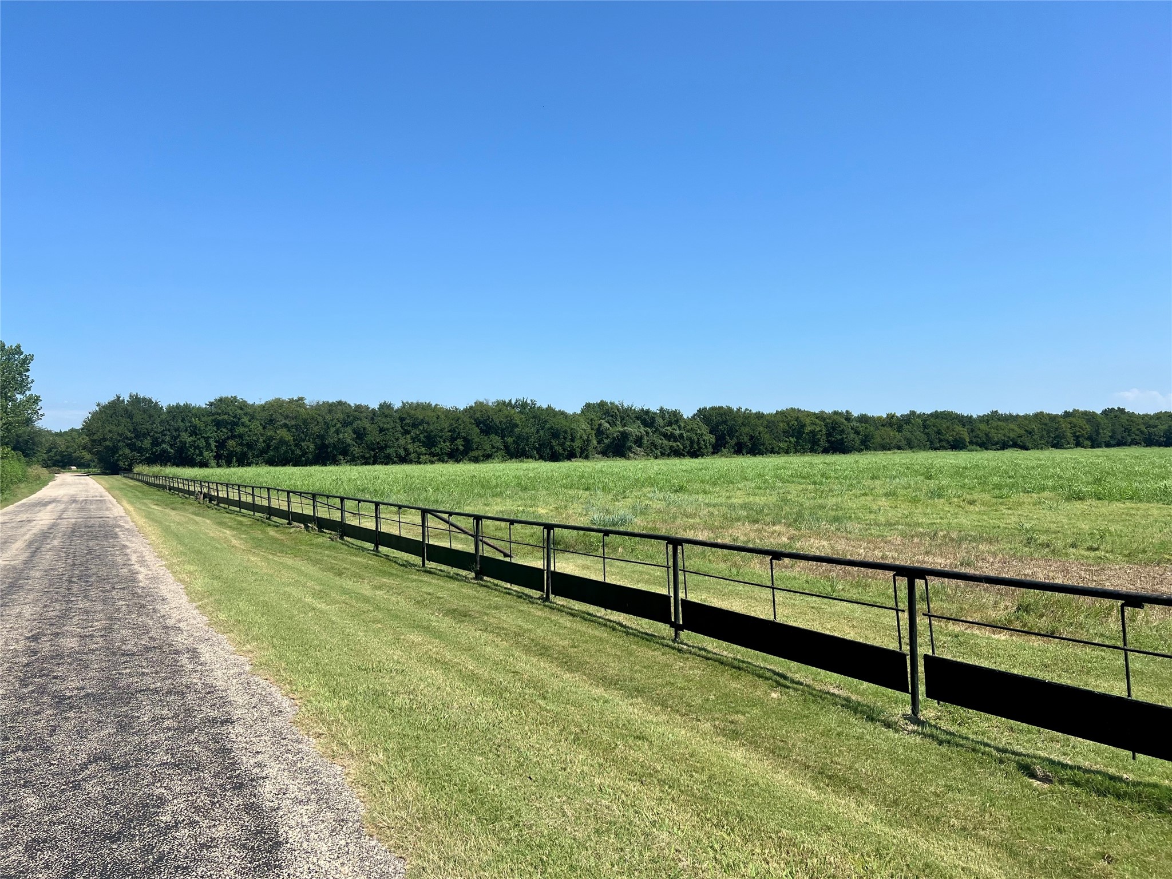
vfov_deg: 53.1
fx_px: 880
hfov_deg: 67.3
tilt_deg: +1.2
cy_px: 440
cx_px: 586
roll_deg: +0.5
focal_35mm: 26
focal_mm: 5.7
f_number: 1.5
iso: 50
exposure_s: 1/4630
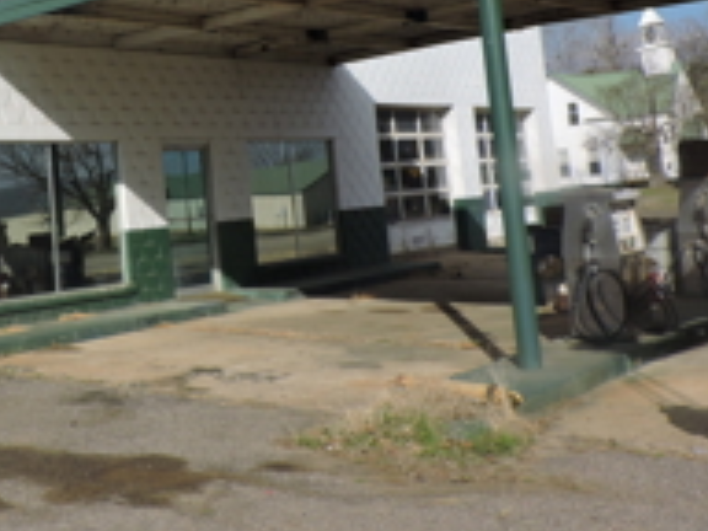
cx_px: 37
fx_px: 1023
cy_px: 100
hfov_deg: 35.3
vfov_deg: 28.4
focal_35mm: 50
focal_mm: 4.3
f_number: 3.7
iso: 100
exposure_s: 1/1600
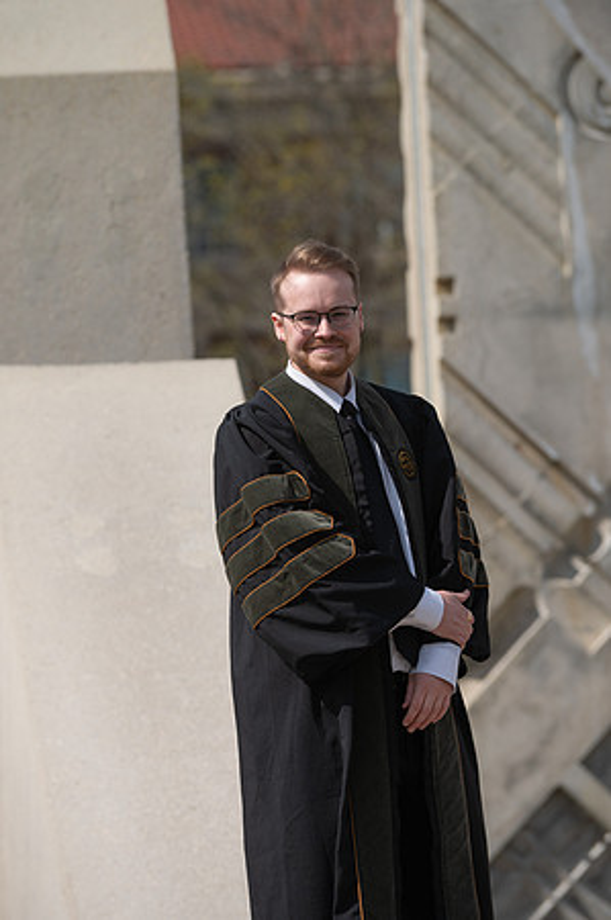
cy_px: 460
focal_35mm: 200
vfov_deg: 10.3
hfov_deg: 6.9
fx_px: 5103
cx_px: 306
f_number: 4.5
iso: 125
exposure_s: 1/800
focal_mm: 200
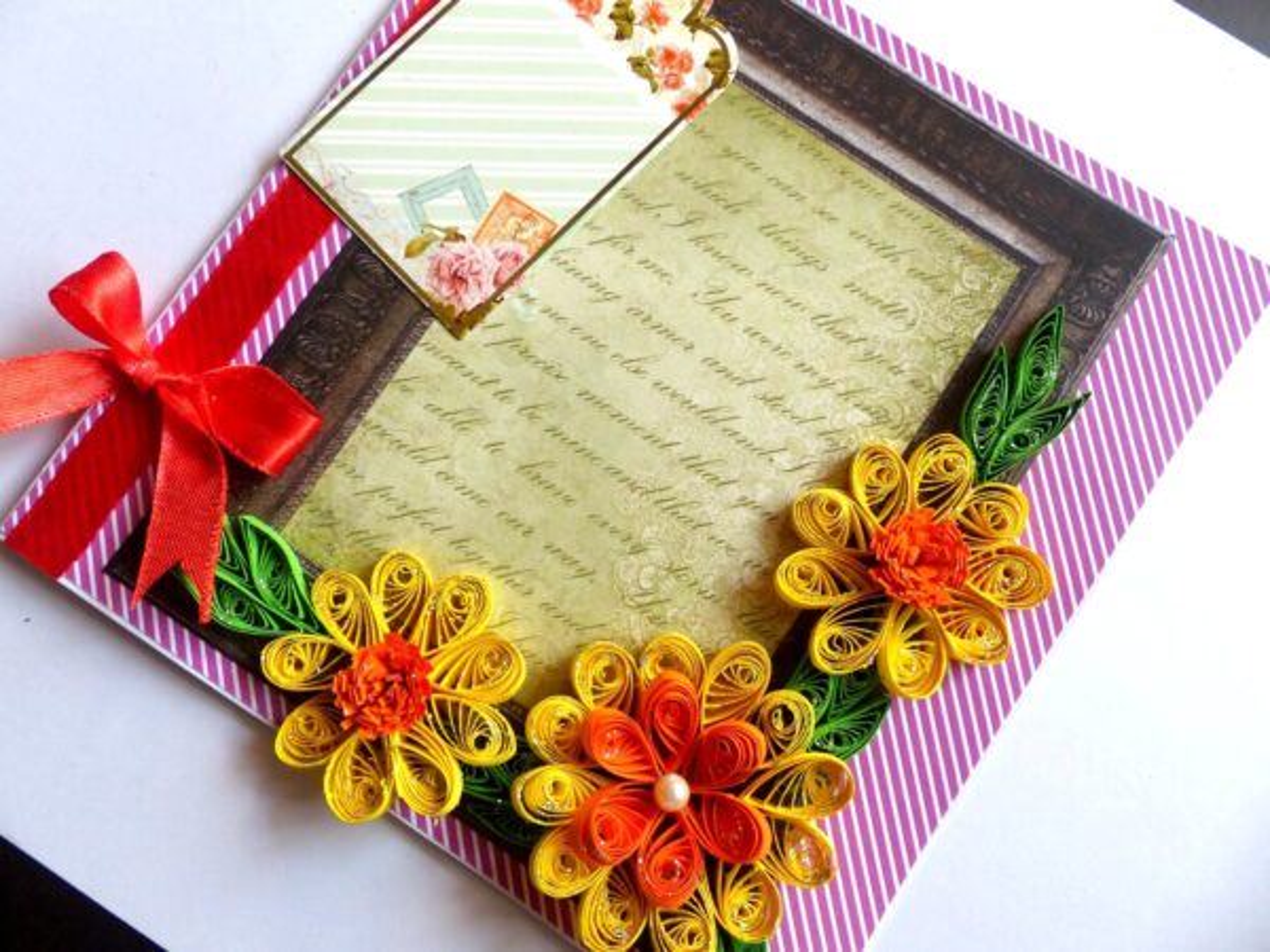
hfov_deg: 69.4
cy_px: 476
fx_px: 917
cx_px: 635
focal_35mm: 25
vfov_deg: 54.9
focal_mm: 4.5
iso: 125
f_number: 2.8
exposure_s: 1/60
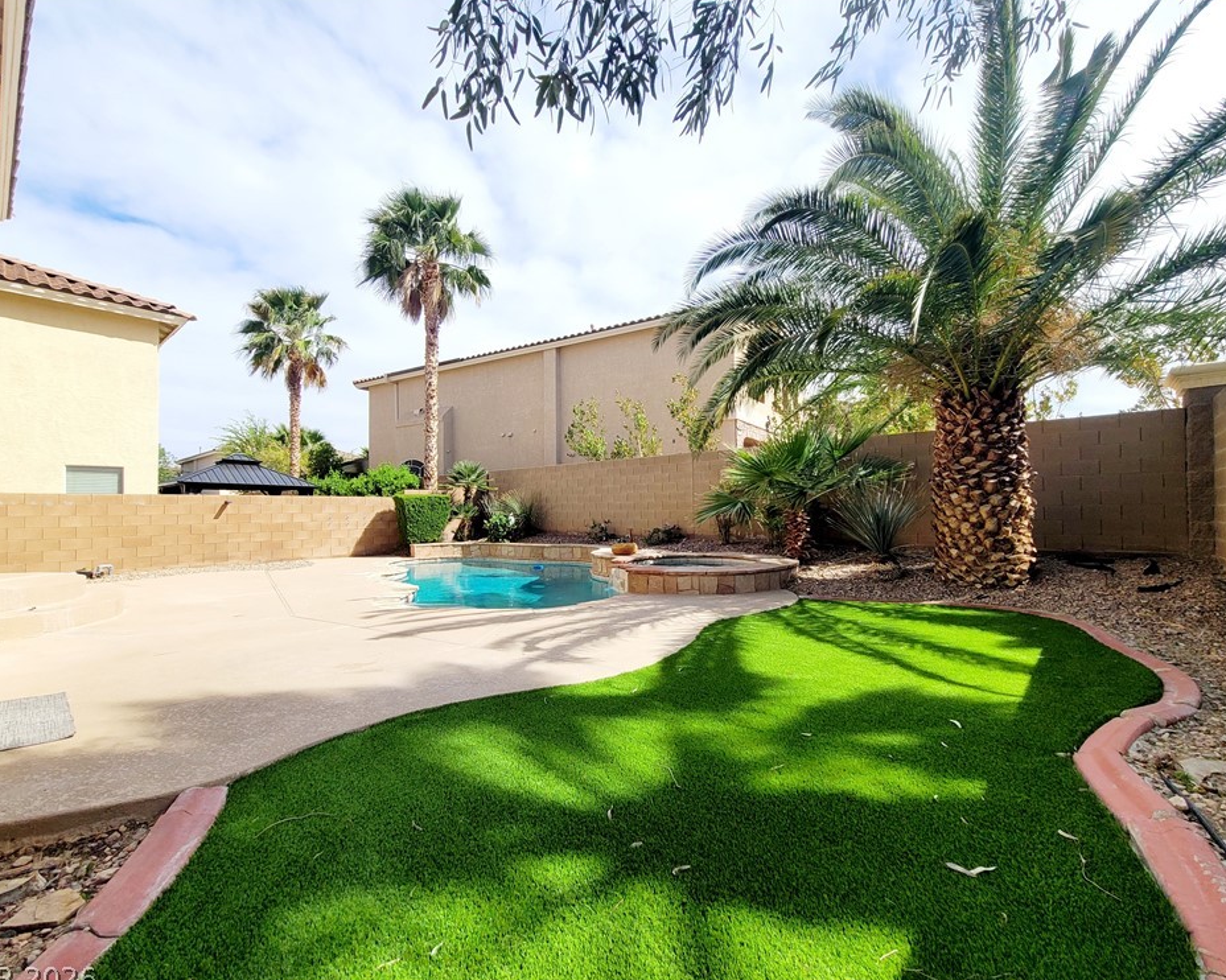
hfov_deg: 100.7
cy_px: 493
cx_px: 629
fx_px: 508
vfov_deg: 88.0
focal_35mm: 14
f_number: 2.2
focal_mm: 2.2
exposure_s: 1/1667
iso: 50
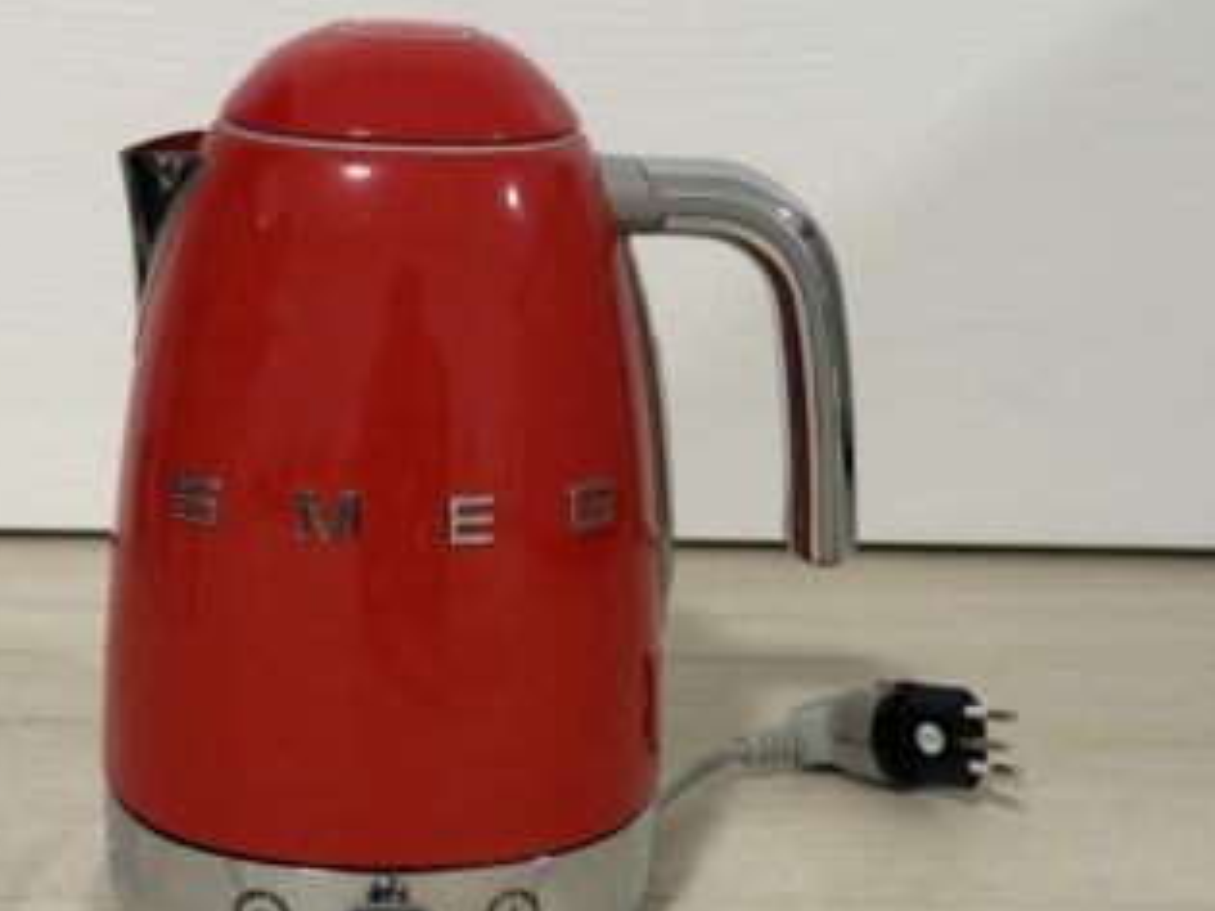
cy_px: 483
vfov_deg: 24.0
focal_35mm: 61
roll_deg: -2.1
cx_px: 463
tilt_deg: -17.5
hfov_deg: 31.6
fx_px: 2140
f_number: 1.78
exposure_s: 1/50
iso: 200
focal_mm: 6.76
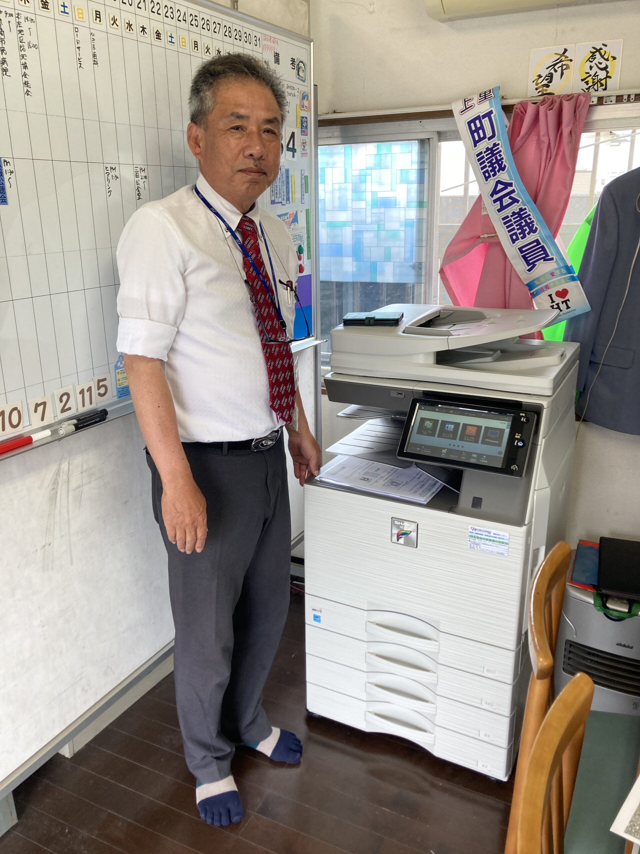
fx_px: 690
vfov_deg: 63.4
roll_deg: +2.0
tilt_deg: -18.6
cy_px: 427
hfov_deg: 49.7
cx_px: 320
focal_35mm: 28
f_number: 1.8
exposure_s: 1/100
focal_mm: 3.99
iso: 50
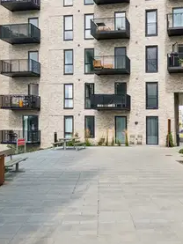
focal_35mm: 35
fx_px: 247
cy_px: 122
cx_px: 137
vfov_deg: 52.6
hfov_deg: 39.6
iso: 500
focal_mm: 15.9
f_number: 8
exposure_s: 1/500
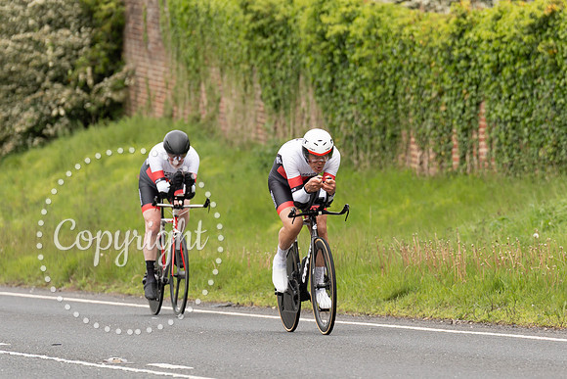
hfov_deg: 5.1
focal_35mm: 403
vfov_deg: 3.4
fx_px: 6356
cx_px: 350
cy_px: 162
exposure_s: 1/1000
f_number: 3.5
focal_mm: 200
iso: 200
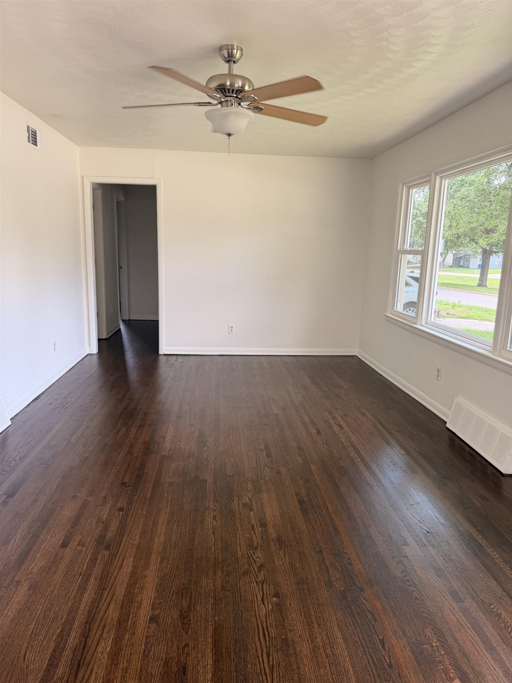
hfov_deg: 56.8
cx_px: 256
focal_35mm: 24
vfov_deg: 71.6
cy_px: 342
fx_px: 473
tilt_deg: -11.6
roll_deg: -2.8
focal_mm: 6.76
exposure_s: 1/121
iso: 80
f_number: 1.78
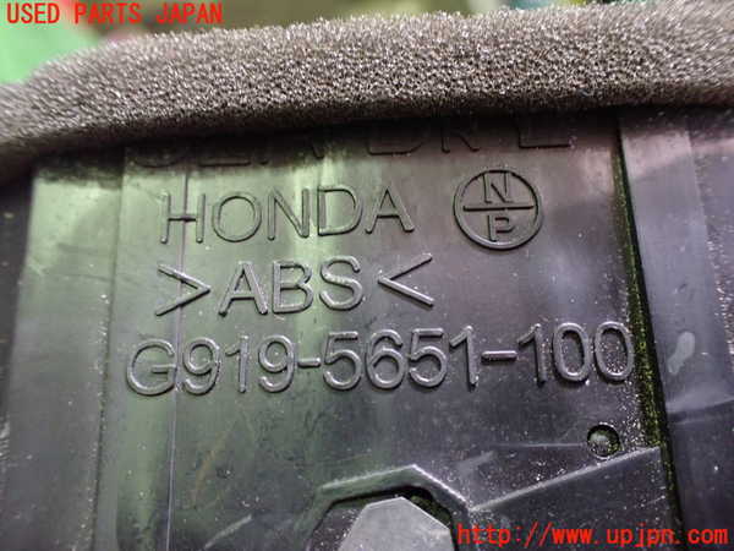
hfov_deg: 60.0
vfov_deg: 46.8
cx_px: 367
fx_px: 636
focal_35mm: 30
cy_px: 276
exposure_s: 1/30
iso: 1000
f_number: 2.3
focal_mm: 5.4
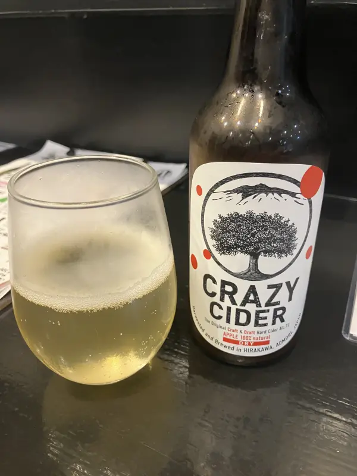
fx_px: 385
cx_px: 178
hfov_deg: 49.7
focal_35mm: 28
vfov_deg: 63.4
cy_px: 238
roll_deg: +0.5
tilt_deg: -26.7
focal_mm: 3.99
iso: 250
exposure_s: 1/60
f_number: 1.8
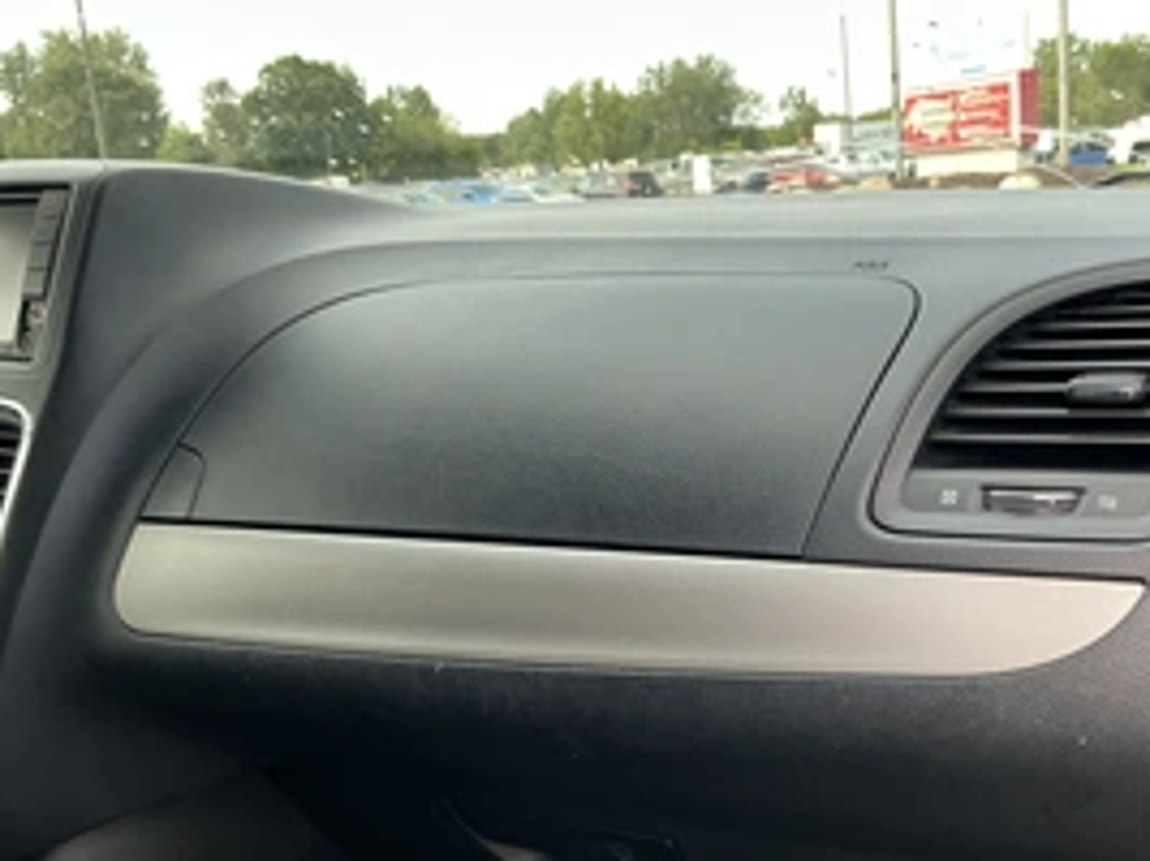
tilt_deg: -13.6
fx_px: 1395
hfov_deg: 44.4
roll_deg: +2.1
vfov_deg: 34.2
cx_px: 724
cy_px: 525
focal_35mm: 42
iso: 25
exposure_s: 1/122
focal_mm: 3
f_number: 1.8
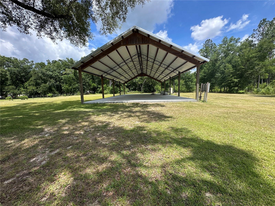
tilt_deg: -6.4
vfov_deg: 85.7
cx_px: 138
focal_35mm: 14
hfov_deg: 102.1
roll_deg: +1.3
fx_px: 111
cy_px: 103
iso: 40
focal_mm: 2.22
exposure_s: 1/917
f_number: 2.2
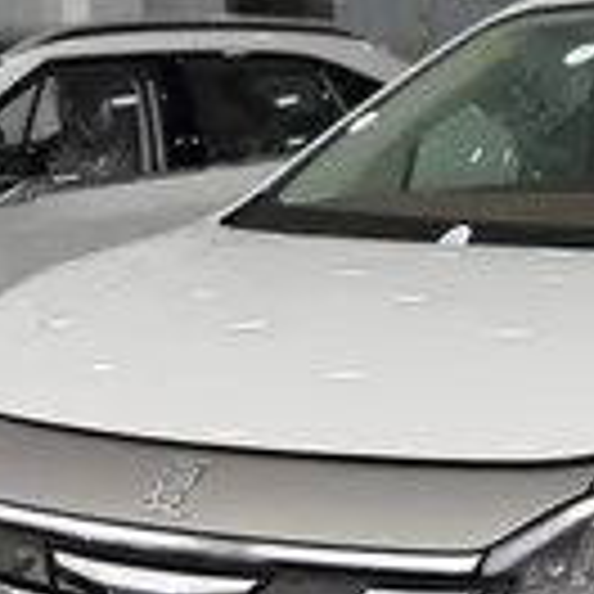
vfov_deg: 20.2
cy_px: 254
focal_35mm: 86
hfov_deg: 19.1
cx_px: 706
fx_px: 1670
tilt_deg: -5.6
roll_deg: +0.3
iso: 80
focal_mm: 6.76
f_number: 1.78
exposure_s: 1/495
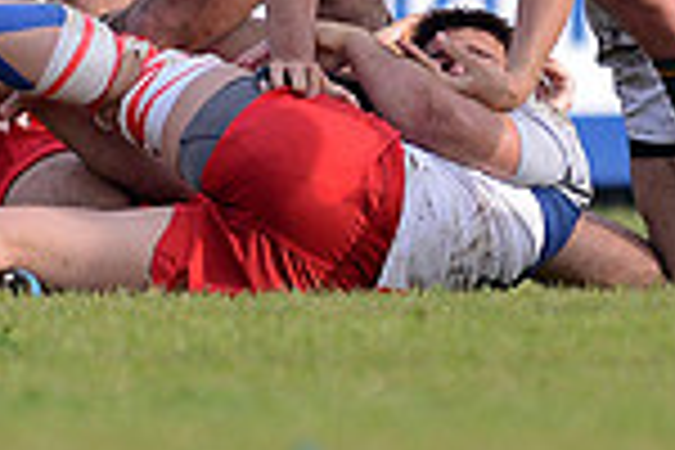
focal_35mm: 1619
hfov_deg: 1.3
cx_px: 351
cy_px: -358
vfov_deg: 0.8
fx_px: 30354
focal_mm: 420
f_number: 4
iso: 560
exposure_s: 1/1600
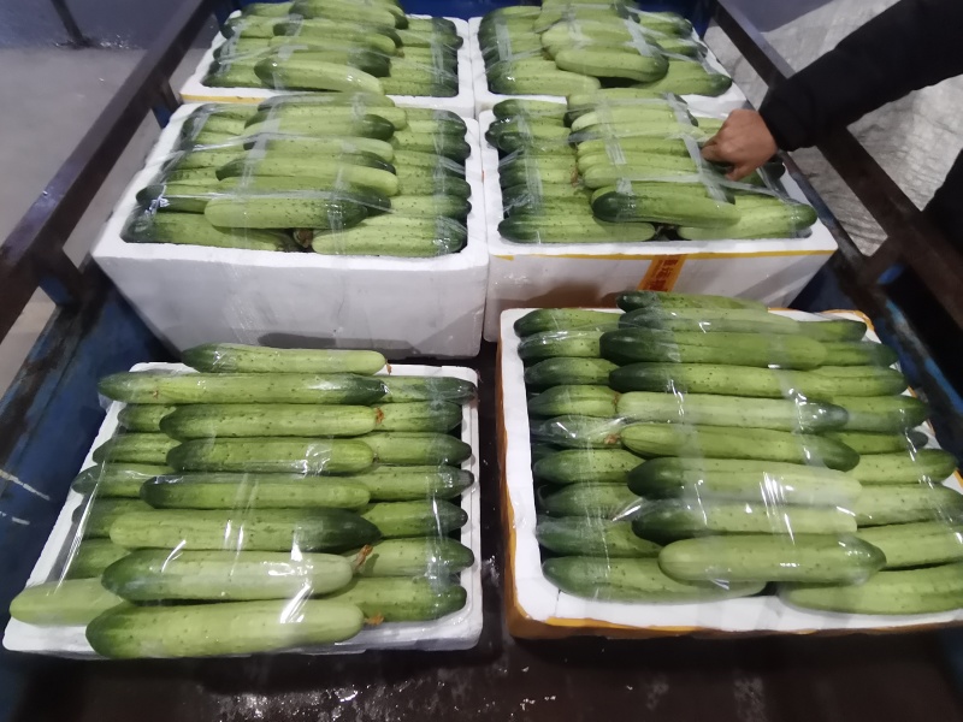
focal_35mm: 17
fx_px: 473
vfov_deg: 74.7
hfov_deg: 91.0
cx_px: 482
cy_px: 361
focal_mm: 1.78
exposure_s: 1/20
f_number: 2.4
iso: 500
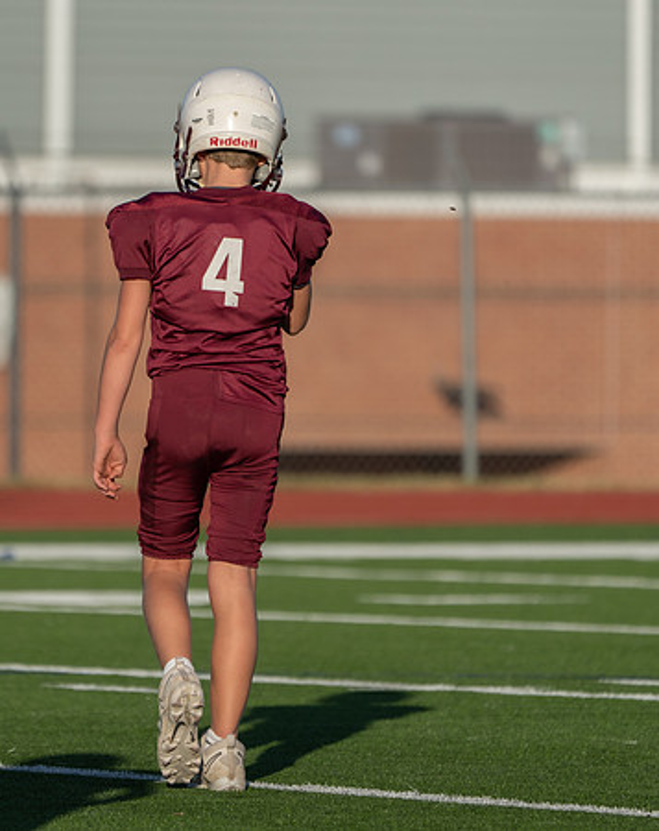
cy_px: 404
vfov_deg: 3.2
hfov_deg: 2.5
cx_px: 201
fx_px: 15019
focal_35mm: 613
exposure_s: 1/1000
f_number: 5.6
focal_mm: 400
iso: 160
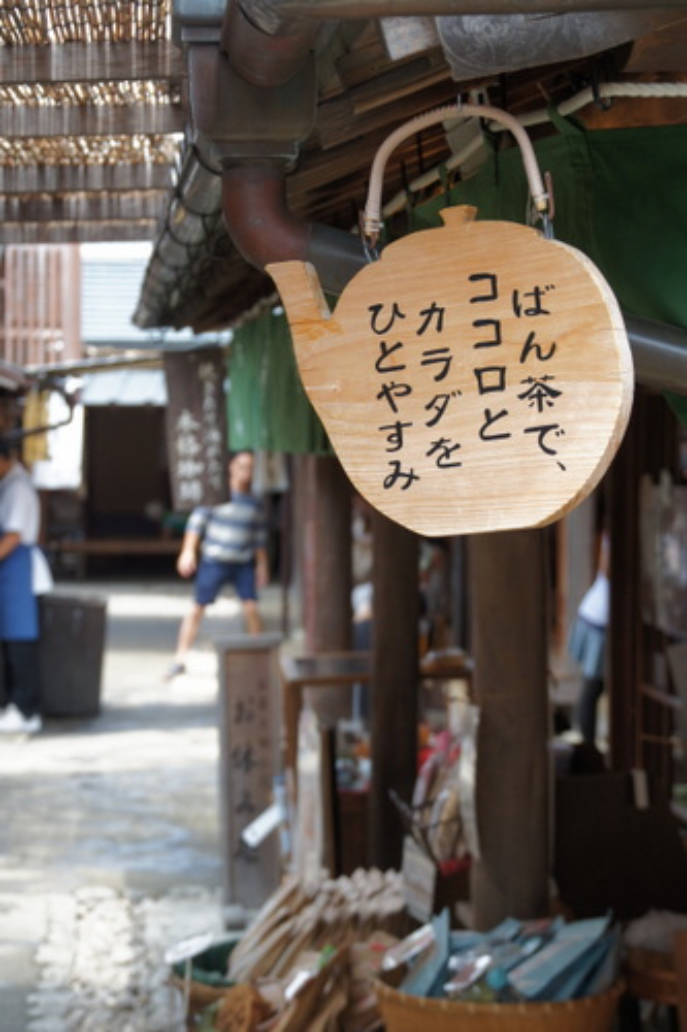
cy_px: 516
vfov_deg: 21.9
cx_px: 344
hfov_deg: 14.7
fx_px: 2664
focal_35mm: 93
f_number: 5.6
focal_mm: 62
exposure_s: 1/160
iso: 320
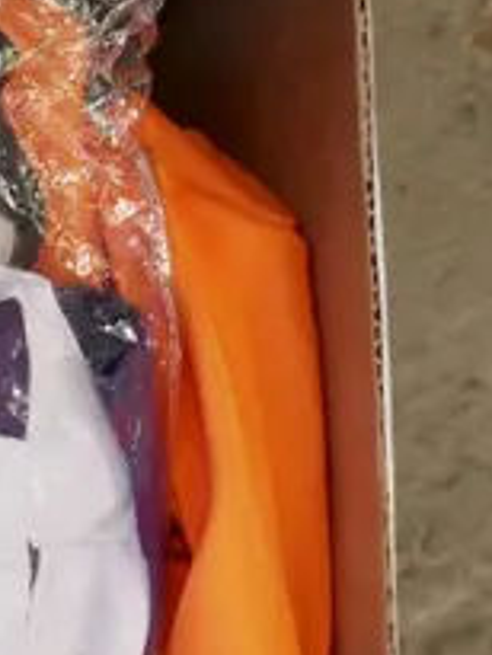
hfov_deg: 6.5
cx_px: -550
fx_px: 4165
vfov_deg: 9.0
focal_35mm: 220
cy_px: 109
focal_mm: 22
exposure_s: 1/60
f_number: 4.2
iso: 800
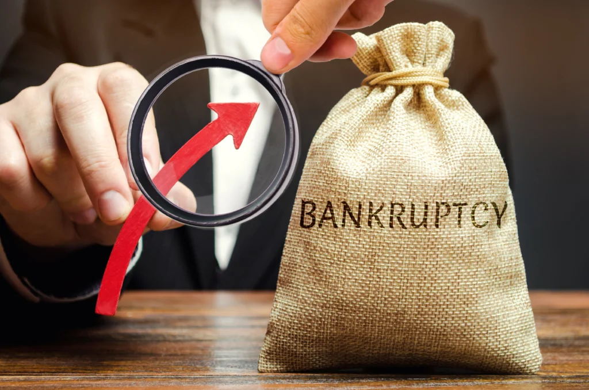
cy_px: 195
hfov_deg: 29.3
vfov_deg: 19.6
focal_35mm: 69
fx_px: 1126
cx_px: 294
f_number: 5.6
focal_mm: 46
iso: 100
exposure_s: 1/160
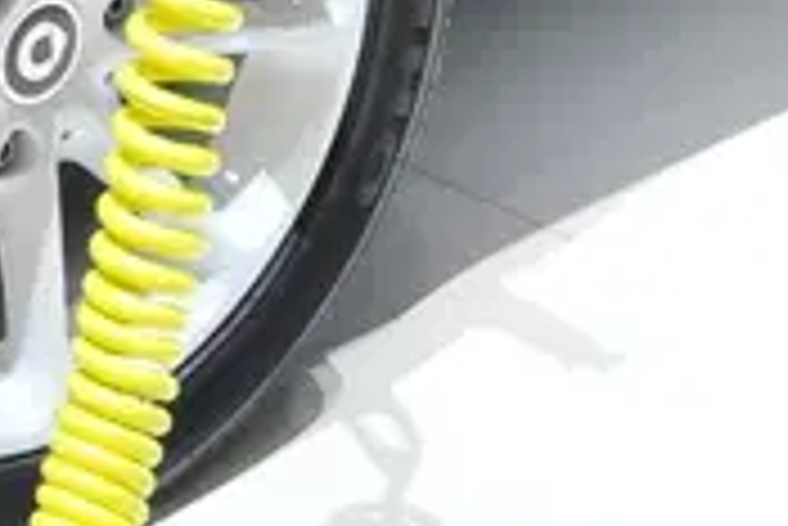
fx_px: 4951
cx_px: -59
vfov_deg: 5.7
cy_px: -1108
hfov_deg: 9.0
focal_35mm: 226
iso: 800
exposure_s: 1/125
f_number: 8
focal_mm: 22
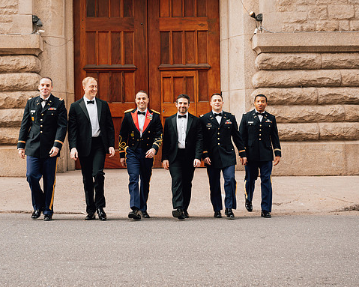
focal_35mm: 47
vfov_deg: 32.0
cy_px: 127
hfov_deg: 39.4
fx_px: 499
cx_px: 148
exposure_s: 1/250
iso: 400
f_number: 4.5
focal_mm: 37
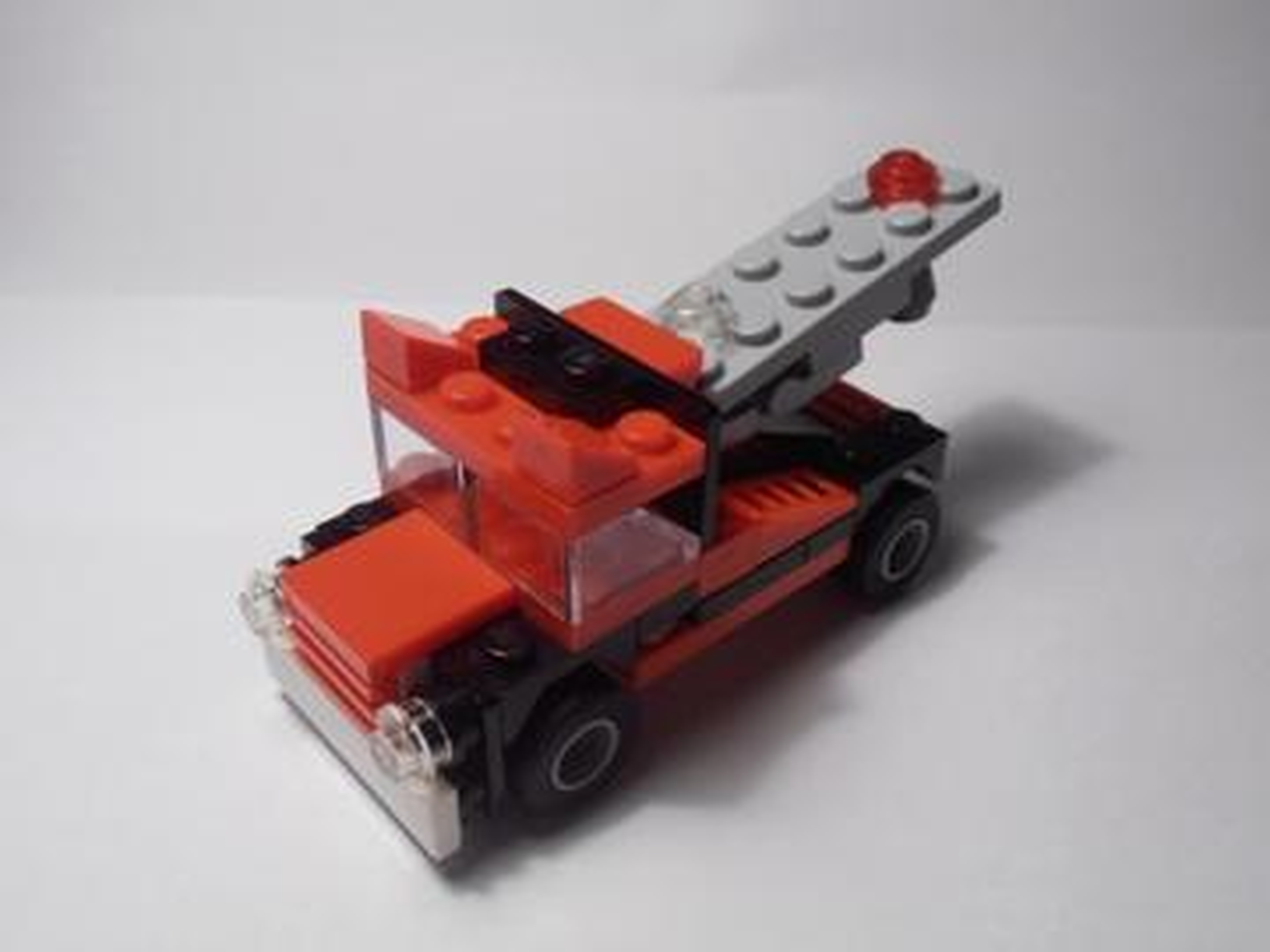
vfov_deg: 38.7
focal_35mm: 37
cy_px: 476
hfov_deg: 50.1
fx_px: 1357
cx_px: 635
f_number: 3.9
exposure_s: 1/50
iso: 80
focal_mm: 6.61
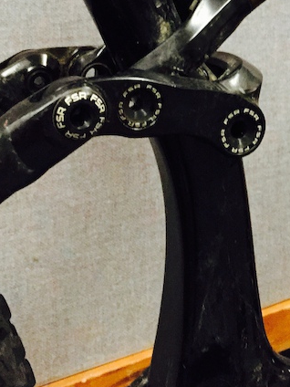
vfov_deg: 26.0
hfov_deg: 20.0
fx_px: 782
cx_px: 330
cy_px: -21
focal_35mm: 70
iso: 320
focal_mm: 4.15
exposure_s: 1/15
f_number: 2.2
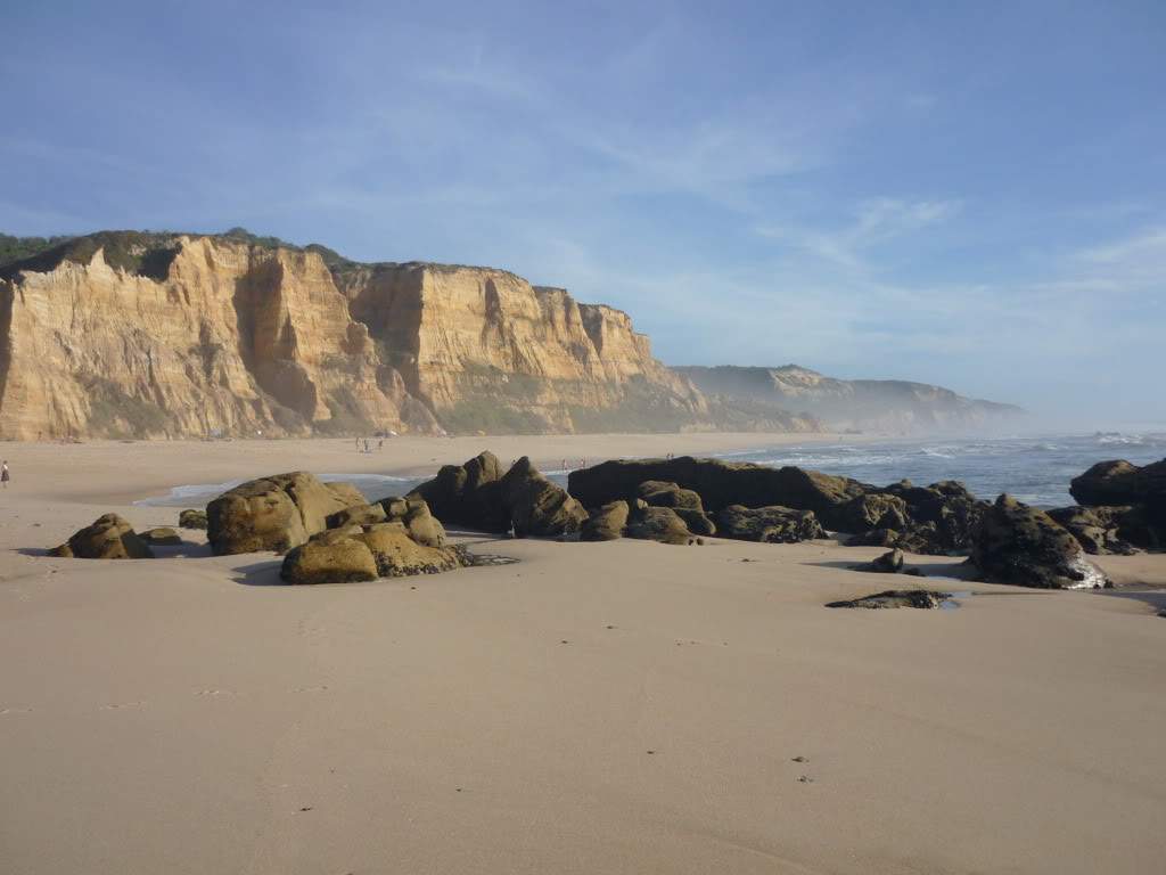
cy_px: 438
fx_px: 1112
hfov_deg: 55.4
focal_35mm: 33
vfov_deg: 42.9
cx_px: 583
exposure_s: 1/200
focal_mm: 5.5
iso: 80
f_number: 8
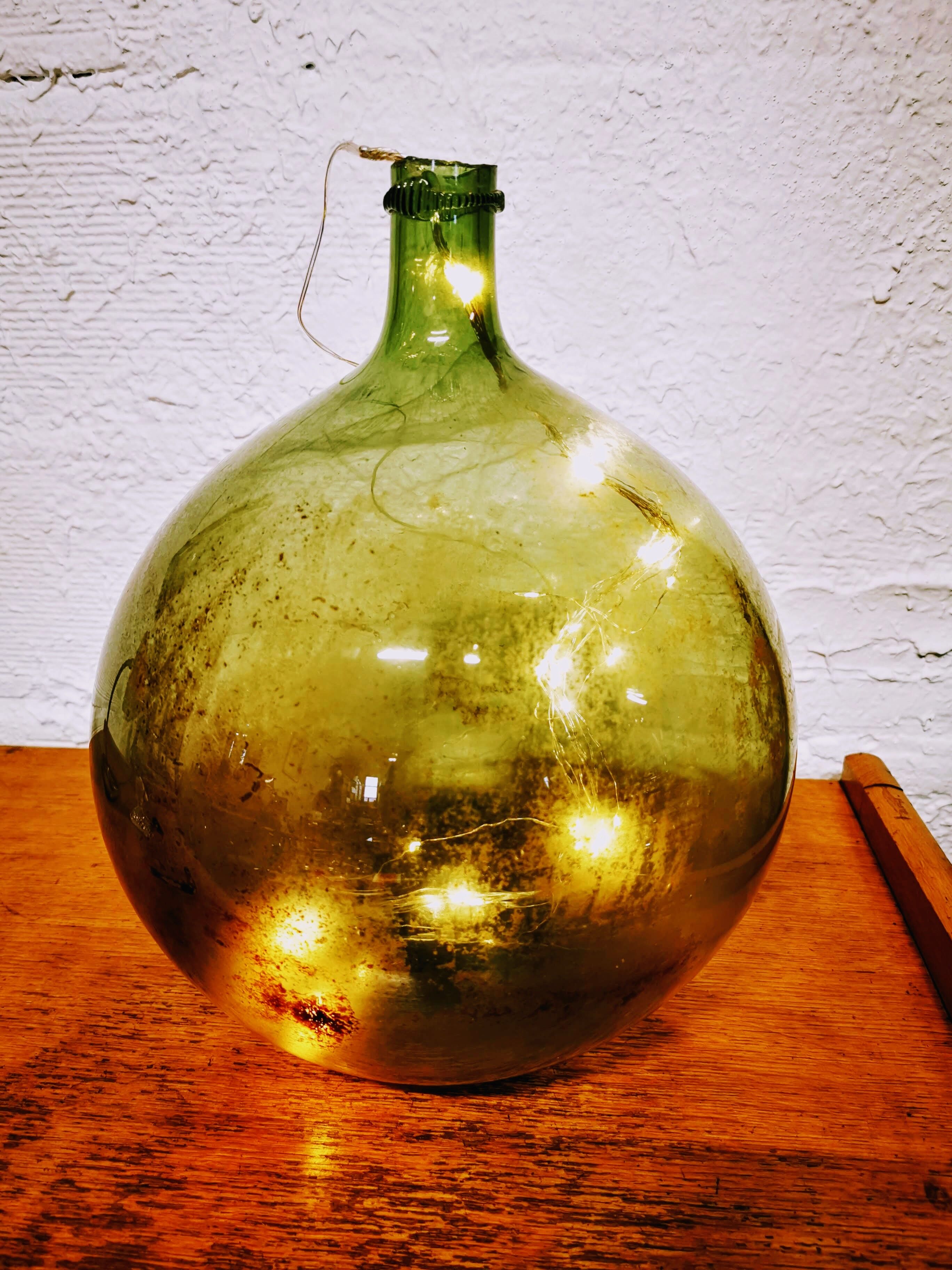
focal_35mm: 27
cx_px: 476
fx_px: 990
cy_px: 635
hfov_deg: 51.4
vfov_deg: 65.3
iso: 250
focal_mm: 5.56
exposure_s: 1/50
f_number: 1.6
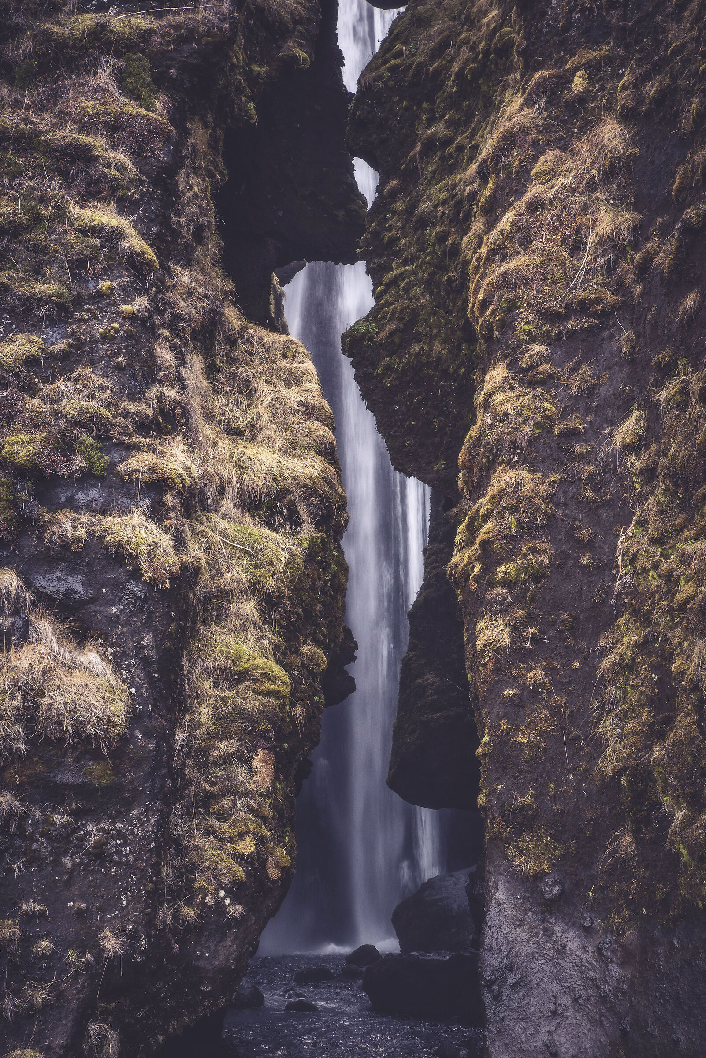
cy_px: 529
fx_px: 1616
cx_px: 353
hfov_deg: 24.6
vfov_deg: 36.2
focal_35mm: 55
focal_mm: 55
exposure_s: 1/40
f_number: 8
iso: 1000
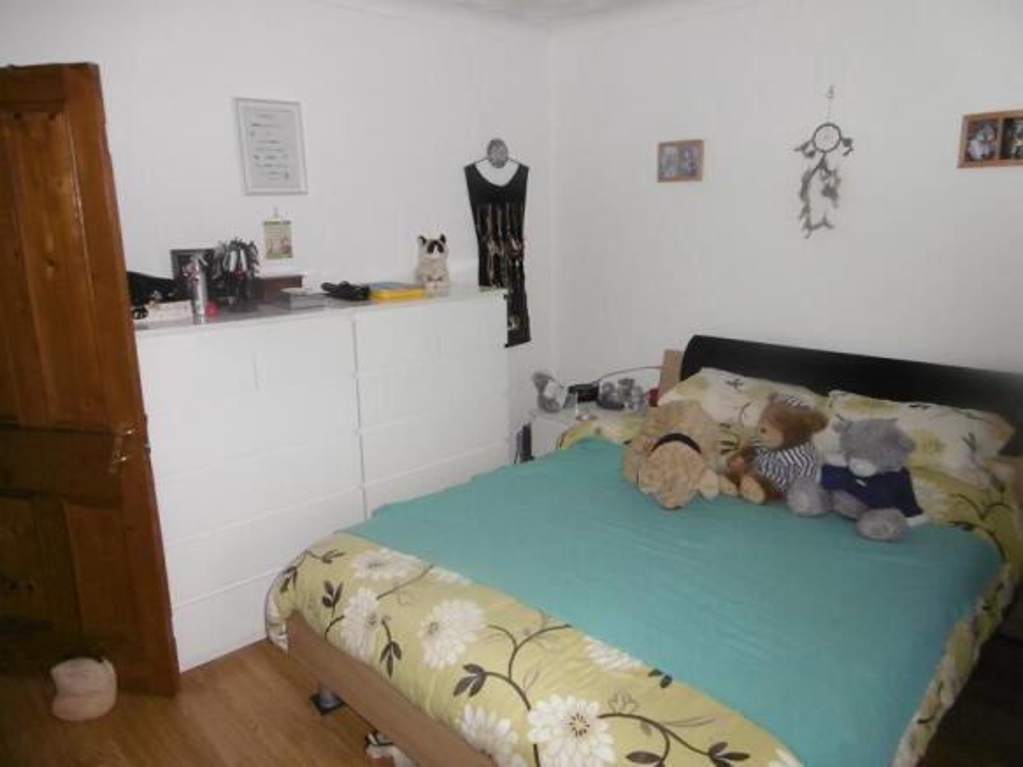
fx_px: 709
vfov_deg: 56.8
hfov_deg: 71.6
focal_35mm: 24
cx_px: 512
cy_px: 384
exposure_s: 1/60
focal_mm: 4.3
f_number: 3.1
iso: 250
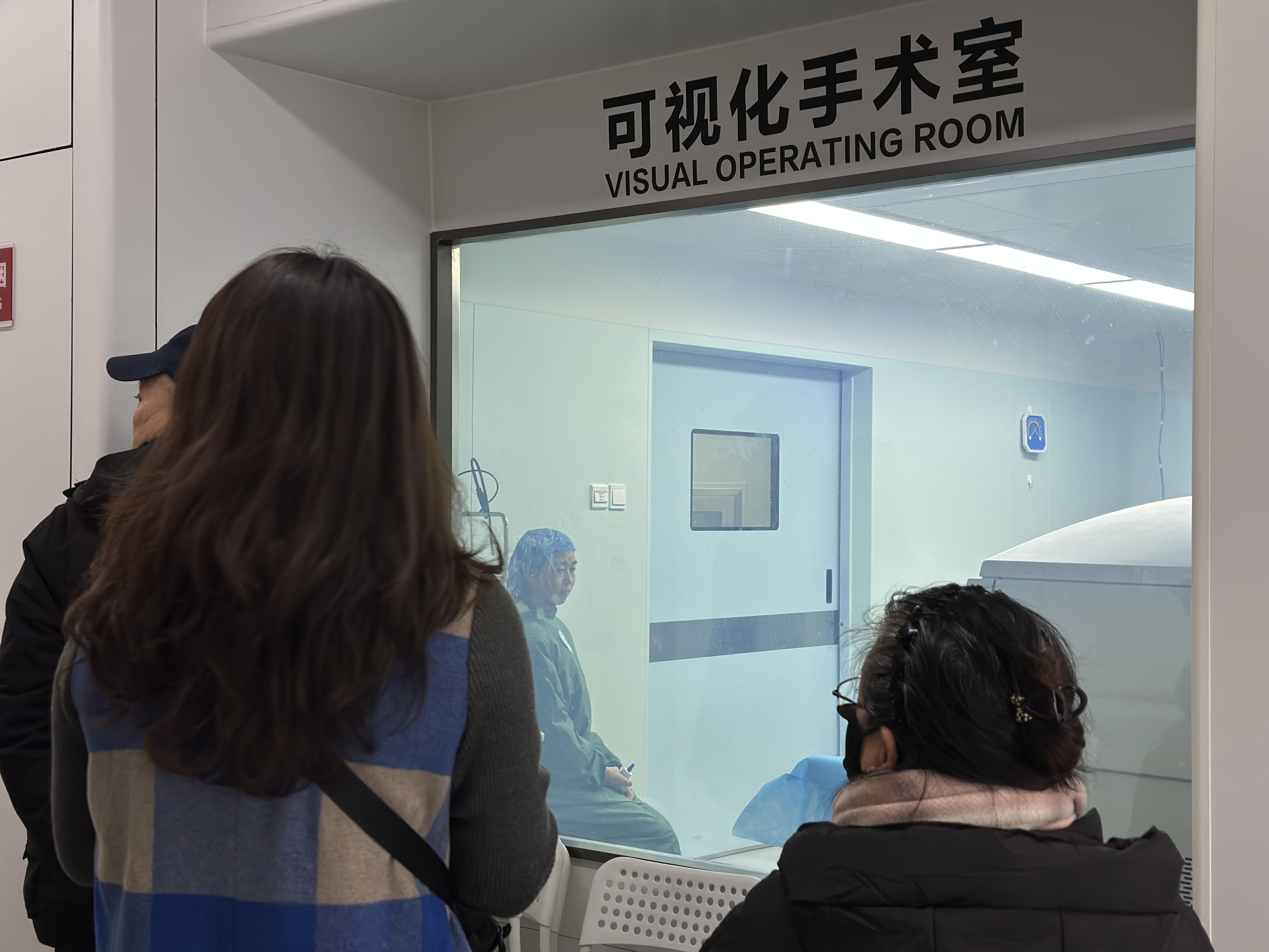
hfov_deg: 39.7
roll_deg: -0.2
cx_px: 634
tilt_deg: +2.4
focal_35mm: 48
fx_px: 1760
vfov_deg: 30.3
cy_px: 476
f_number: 1.78
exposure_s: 1/115
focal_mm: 6.86
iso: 64
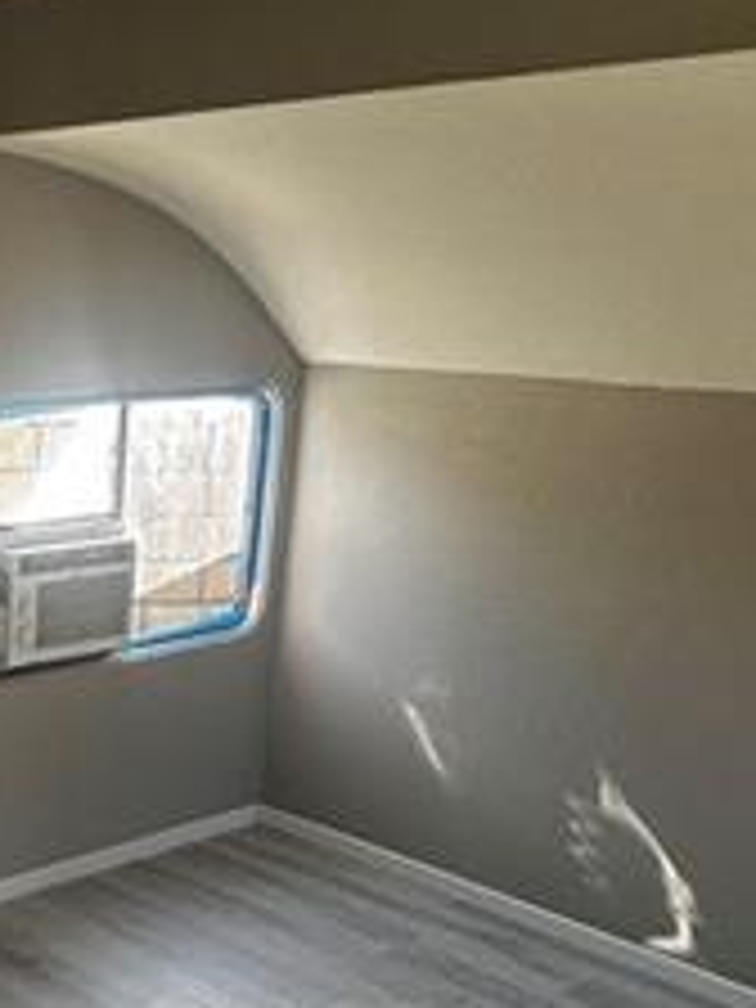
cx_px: -94
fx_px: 1398
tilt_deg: -19.9
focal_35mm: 48
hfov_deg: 27.5
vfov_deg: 38.5
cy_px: 770
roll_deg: -1.2
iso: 100
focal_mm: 2.22
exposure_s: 1/99
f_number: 2.2
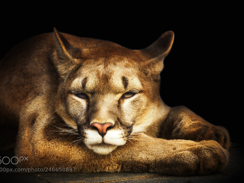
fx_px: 2876
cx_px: 123
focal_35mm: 408
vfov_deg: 3.6
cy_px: 91
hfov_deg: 4.9
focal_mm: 250
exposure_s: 1/100
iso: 100
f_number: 7.1
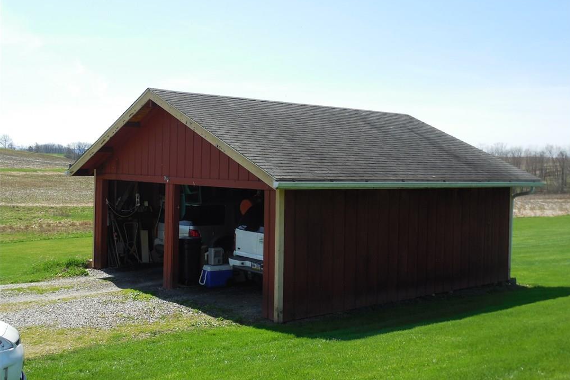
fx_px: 649
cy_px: 173
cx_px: 288
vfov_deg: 32.6
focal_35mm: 41
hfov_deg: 47.4
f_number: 3.8
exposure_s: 1/640
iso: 125
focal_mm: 7
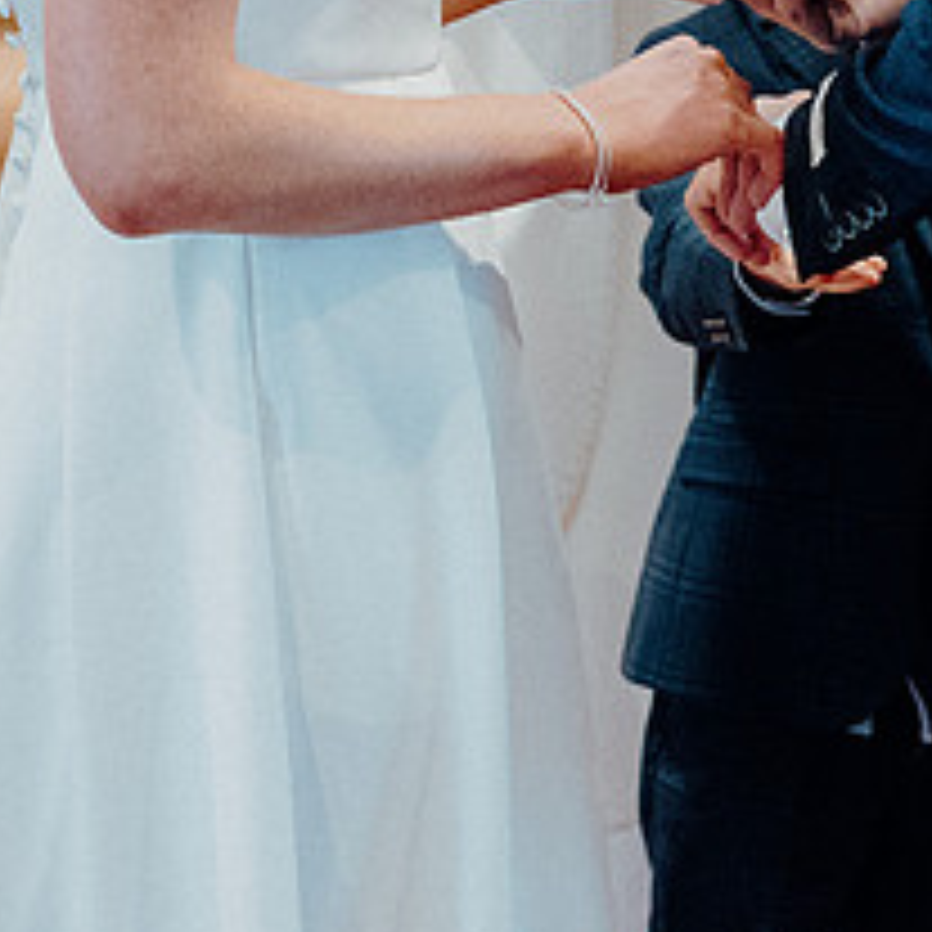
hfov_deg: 10.4
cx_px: 909
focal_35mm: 167
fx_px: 5087
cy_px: 106
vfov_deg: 10.4
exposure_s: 1/160
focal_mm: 47
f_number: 3.5
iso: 5000
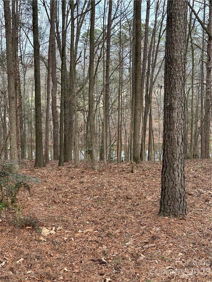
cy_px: 141
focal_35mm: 48
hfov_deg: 30.3
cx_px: 106
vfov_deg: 39.7
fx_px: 392
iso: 64
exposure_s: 1/422
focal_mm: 6.86
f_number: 1.78
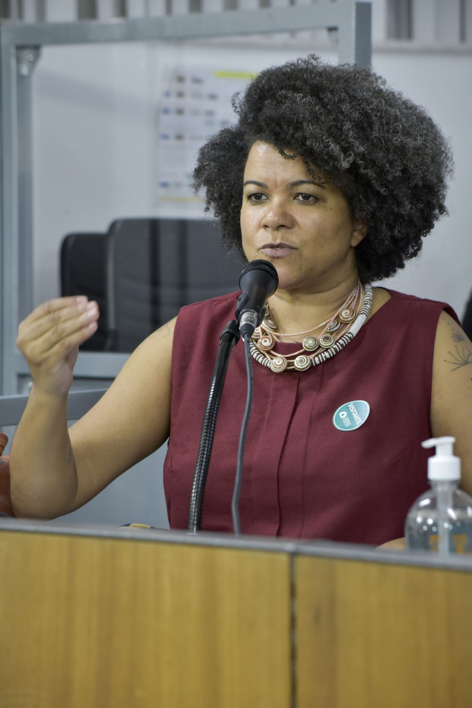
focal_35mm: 130
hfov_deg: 10.6
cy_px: 354
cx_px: 236
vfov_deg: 15.8
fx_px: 2554
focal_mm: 130
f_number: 8
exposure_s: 1/160
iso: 3200
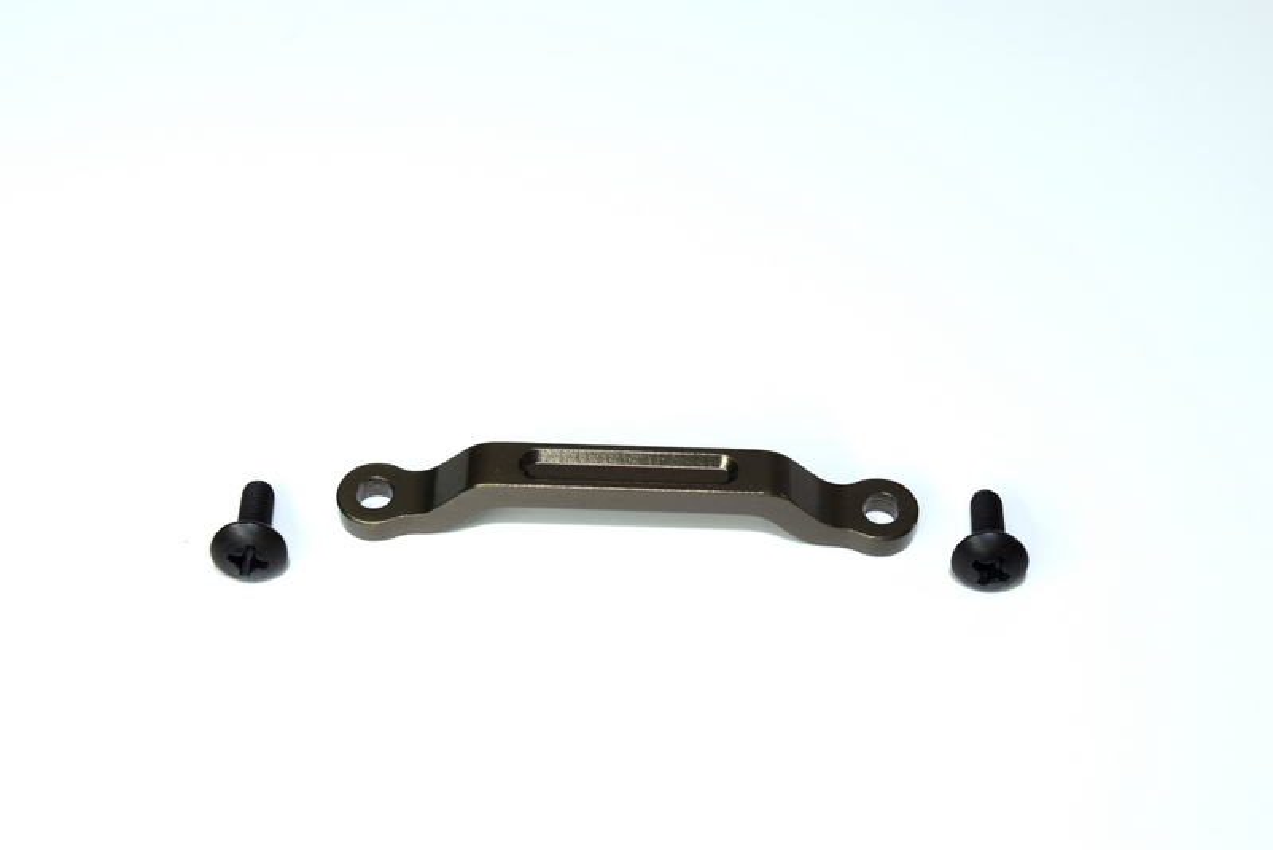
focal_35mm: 63
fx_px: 2228
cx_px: 636
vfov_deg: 21.6
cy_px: 425
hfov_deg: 31.9
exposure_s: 1/80
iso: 100
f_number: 9
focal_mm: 42
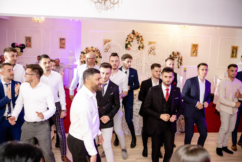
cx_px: 121
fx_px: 235
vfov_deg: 37.9
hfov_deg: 54.4
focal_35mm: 35
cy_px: 81
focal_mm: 23
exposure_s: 1/200
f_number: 2
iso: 1000
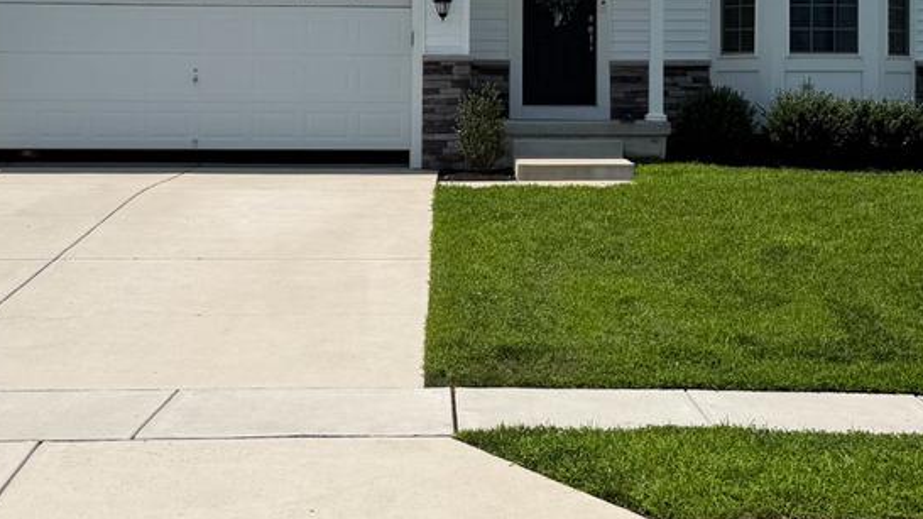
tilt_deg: +0.4
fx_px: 1689
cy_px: 95
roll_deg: -0.2
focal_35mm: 69
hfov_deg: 30.5
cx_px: 522
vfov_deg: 17.3
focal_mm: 6.76
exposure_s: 1/7353
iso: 80
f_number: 1.78
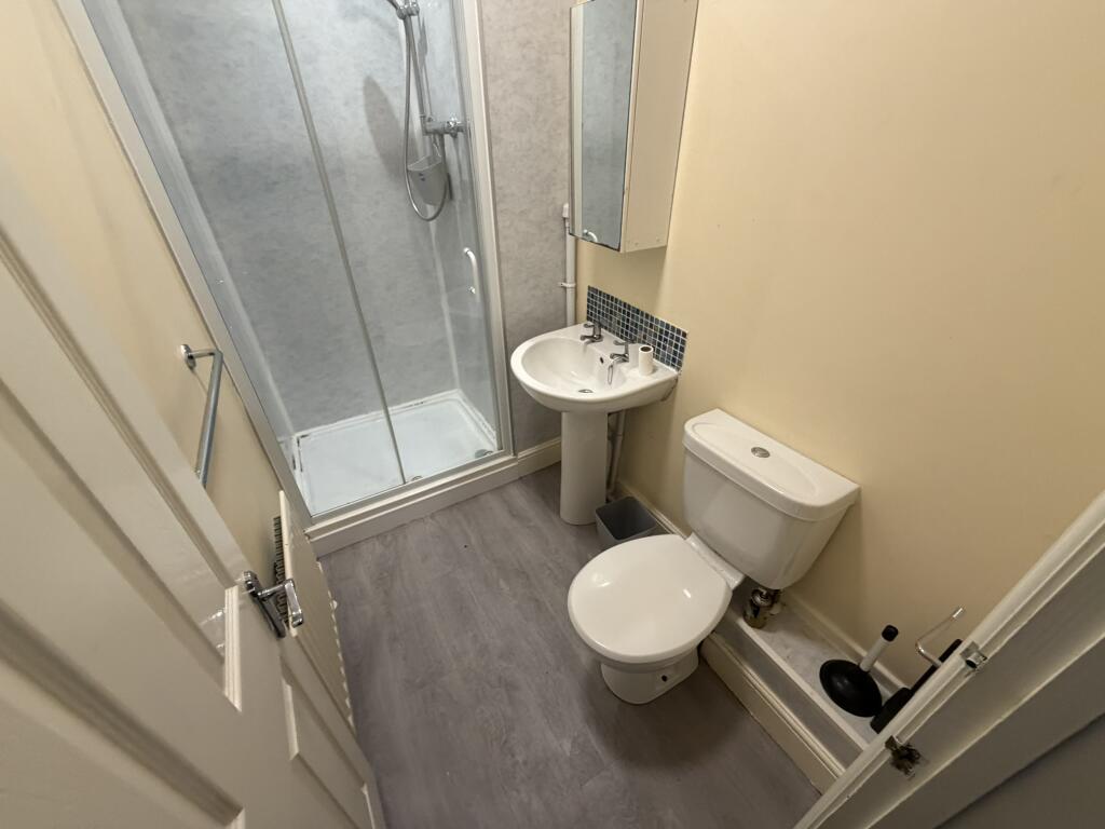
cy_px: 414
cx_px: 552
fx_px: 447
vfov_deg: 85.7
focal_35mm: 14
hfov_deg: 102.1
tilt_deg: -33.7
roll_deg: +0.2
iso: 320
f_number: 2.2
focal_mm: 2.22
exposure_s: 1/100
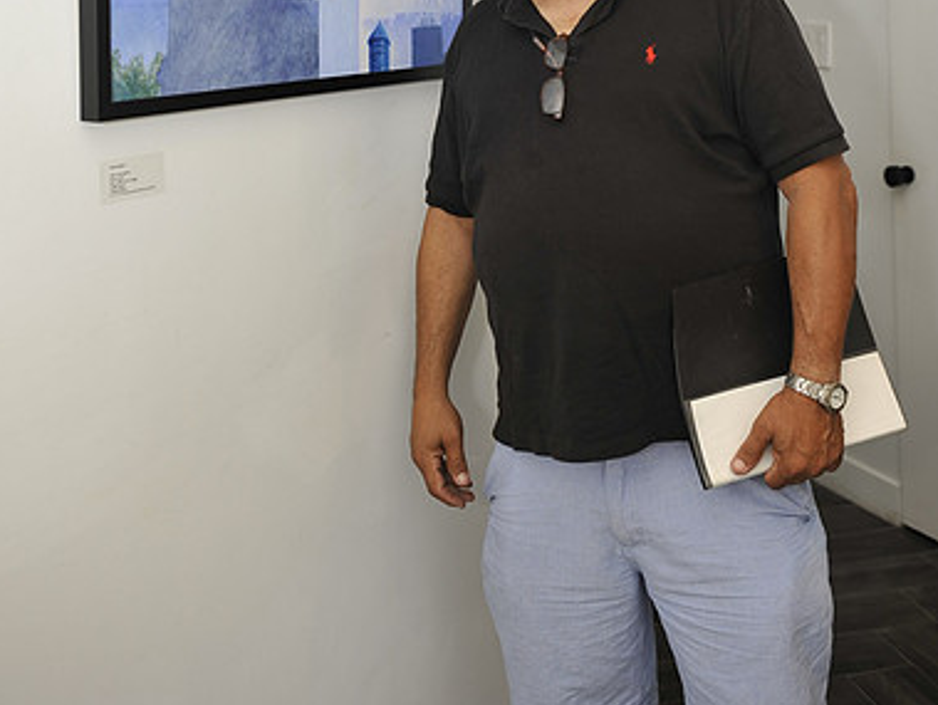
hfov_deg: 40.4
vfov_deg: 29.5
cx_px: 463
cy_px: 57
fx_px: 1275
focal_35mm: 47
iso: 200
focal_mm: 32
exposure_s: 1/250
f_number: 3.5
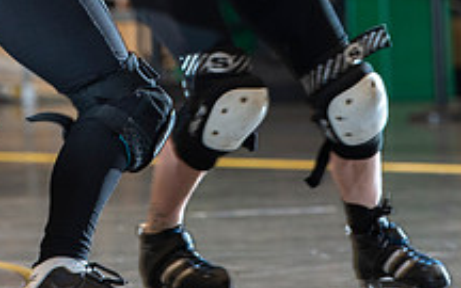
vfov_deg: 3.2
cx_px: 41
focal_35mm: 410
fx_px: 5151
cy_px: -103
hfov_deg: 5.1
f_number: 5.6
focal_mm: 150
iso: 500
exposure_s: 1/160
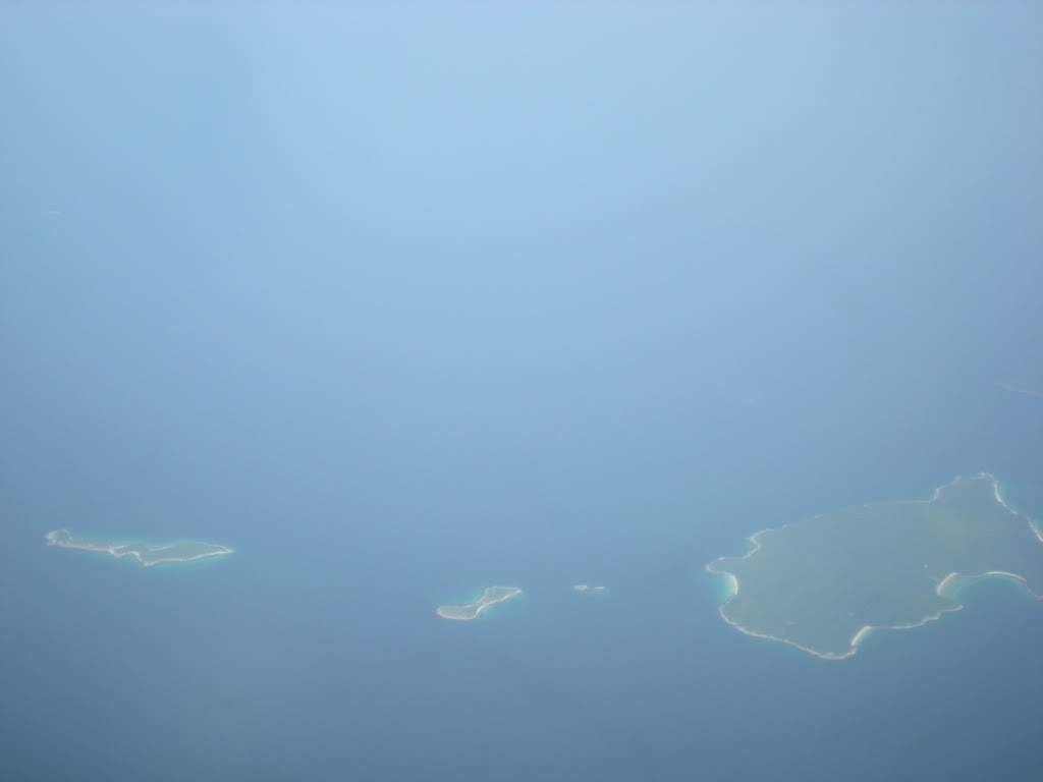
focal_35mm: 38
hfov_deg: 49.0
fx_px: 1145
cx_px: 522
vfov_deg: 37.7
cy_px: 391
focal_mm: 6.3
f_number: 4.6
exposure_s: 1/274
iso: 50
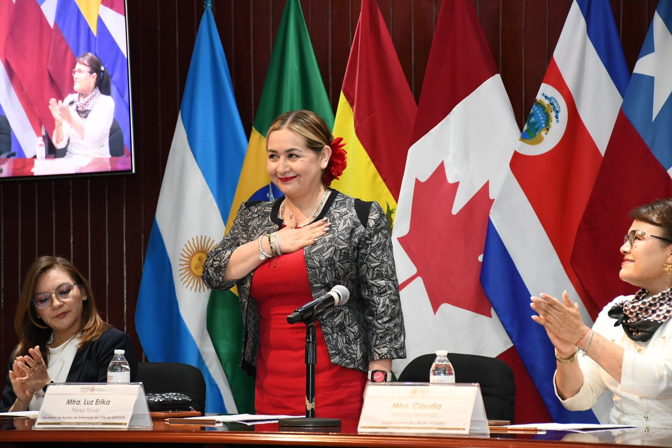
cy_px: 224
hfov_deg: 18.3
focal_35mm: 112
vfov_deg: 12.2
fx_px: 2091
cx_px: 336
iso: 4000
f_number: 5.6
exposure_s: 1/125
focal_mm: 75
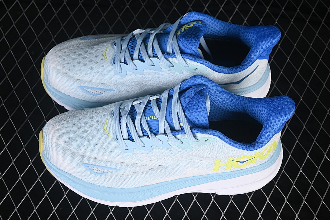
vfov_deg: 18.2
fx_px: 687
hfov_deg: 27.0
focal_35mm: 75
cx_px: 165
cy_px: 110
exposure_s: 1/80
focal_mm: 50
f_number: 7.1
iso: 160
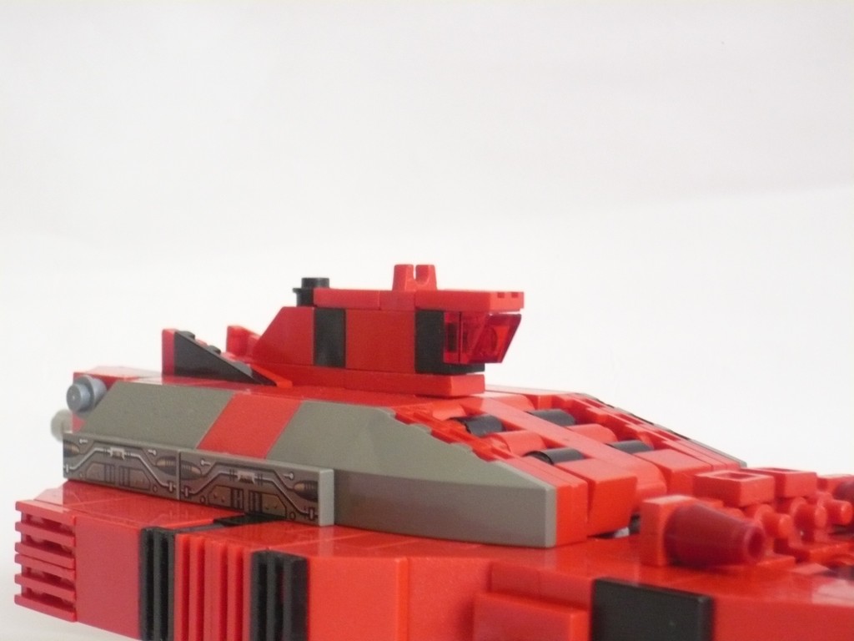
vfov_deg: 21.0
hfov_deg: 27.8
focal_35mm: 70
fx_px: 1727
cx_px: 427
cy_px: 320
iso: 400
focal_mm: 11.5
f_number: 4
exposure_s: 1/8
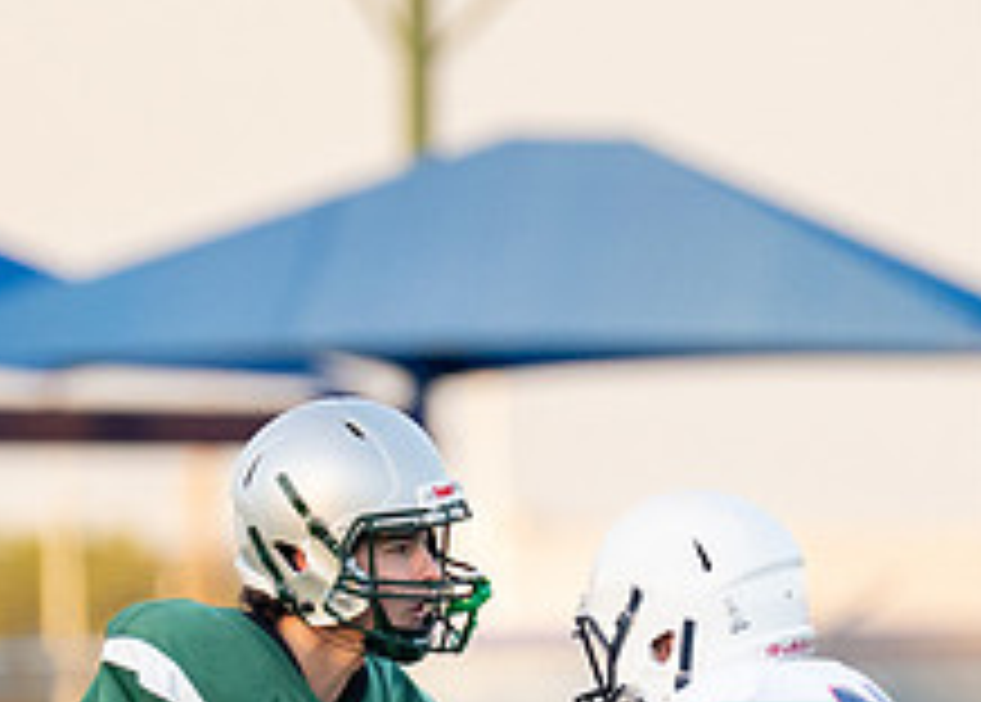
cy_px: 774
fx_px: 33231
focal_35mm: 1192
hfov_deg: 1.7
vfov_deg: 1.2
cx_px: 274
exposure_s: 1/2500
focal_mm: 200
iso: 1000
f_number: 2.8
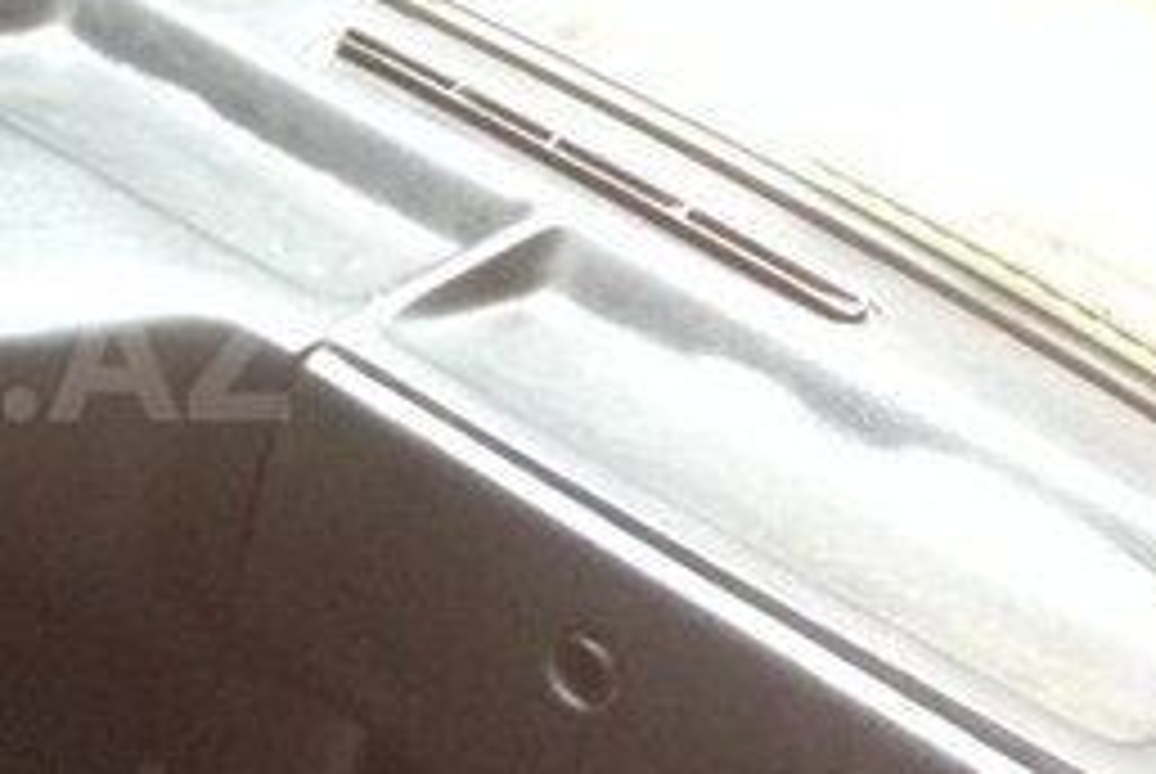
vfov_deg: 15.6
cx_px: -171
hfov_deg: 21.7
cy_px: 353
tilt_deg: -29.3
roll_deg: -6.9
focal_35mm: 88
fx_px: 2829
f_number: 2.4
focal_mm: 4.12
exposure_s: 1/20
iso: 160
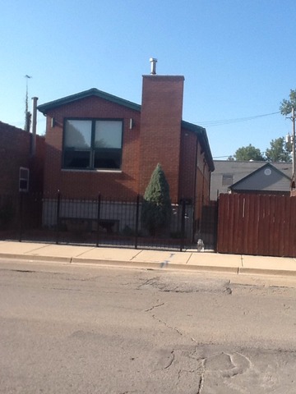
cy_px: 197
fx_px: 502
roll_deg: -2.6
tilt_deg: -1.2
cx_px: 148
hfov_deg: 32.9
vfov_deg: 42.9
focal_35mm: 44
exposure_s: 1/835
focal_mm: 2.03
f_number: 2.4
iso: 40
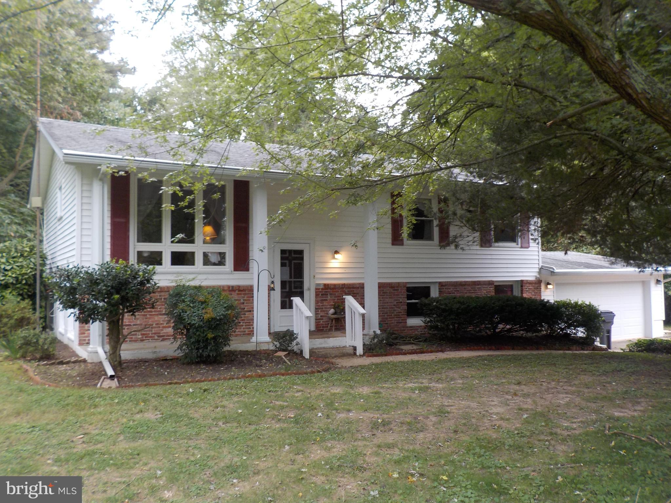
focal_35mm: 30
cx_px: 336
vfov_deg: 46.8
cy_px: 252
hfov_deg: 60.0
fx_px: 582
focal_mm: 4.1
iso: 125
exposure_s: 1/40
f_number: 3.3
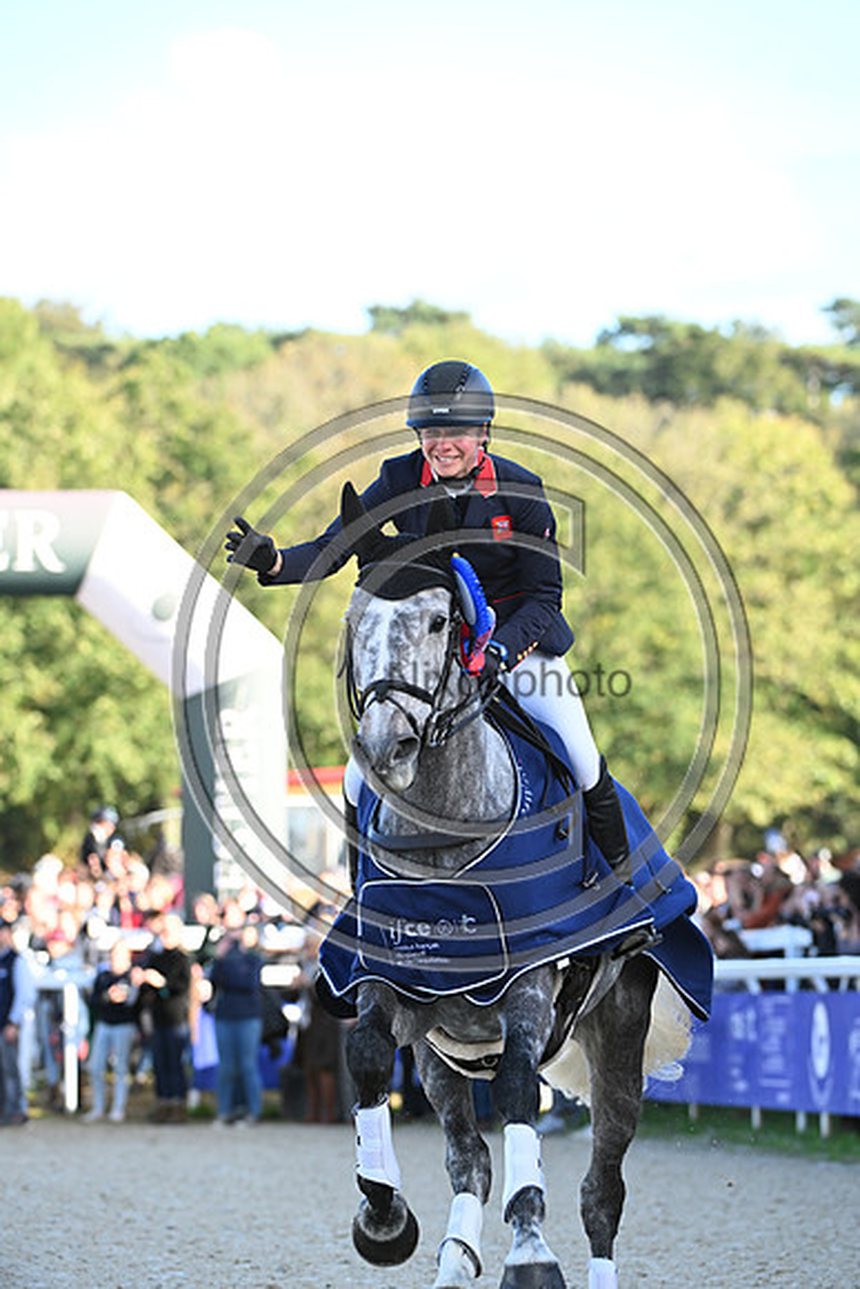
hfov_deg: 6.9
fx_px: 7162
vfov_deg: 10.3
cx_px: 430
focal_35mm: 200
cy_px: 644
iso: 1600
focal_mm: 200
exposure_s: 1/800
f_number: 5.6
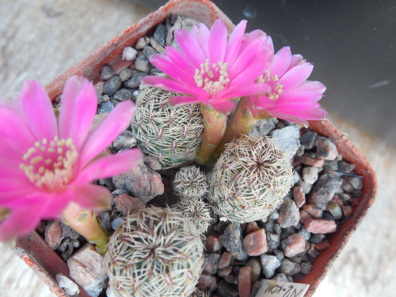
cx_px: 198
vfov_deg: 45.4
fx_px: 355
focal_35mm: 31
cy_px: 148
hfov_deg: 58.4
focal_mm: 5.6
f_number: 3.6
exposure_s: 1/30
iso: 125
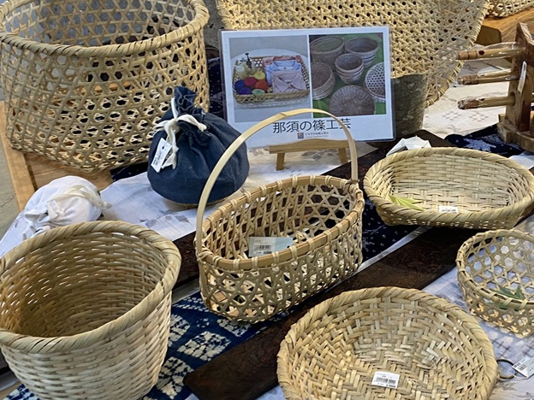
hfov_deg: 37.2
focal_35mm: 50
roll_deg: -4.9
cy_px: 138
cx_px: 406
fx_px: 771
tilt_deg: -26.4
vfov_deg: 28.9
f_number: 1.8
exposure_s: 1/50
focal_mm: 4.25
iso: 80
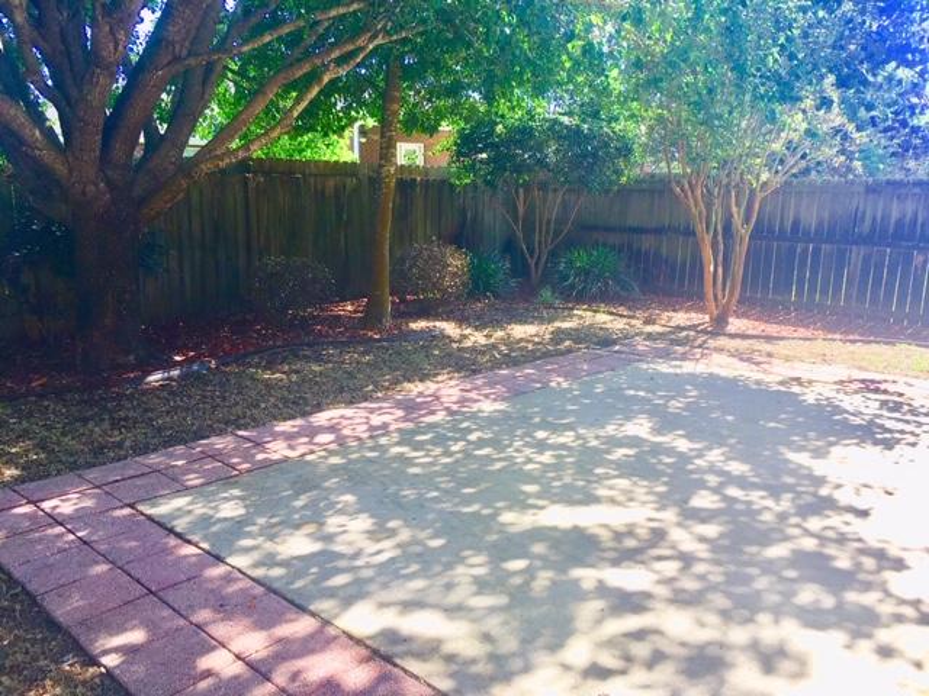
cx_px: 464
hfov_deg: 61.7
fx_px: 778
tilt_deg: -9.8
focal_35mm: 29
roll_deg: -0.5
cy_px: 348
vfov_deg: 48.2
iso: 25
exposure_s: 1/326
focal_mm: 4.15
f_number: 2.2
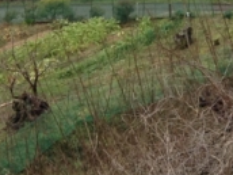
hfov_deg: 11.9
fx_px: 1097
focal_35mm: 163
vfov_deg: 9.1
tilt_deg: -14.7
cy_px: 35
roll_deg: +0.7
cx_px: -49
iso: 25
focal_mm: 3.3
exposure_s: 1/217
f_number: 2.4
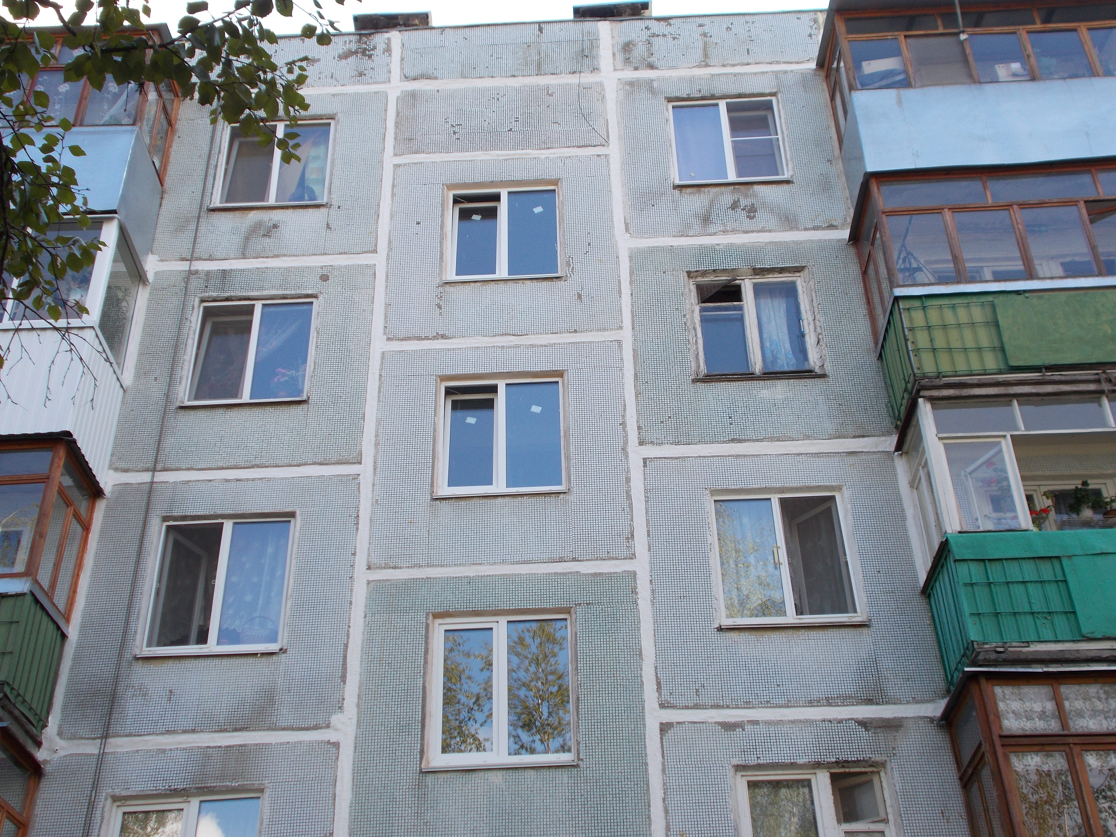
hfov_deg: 42.9
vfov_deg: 32.9
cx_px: 558
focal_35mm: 44
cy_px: 418
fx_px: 1419
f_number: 4.2
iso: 80
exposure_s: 1/160
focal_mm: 7.9
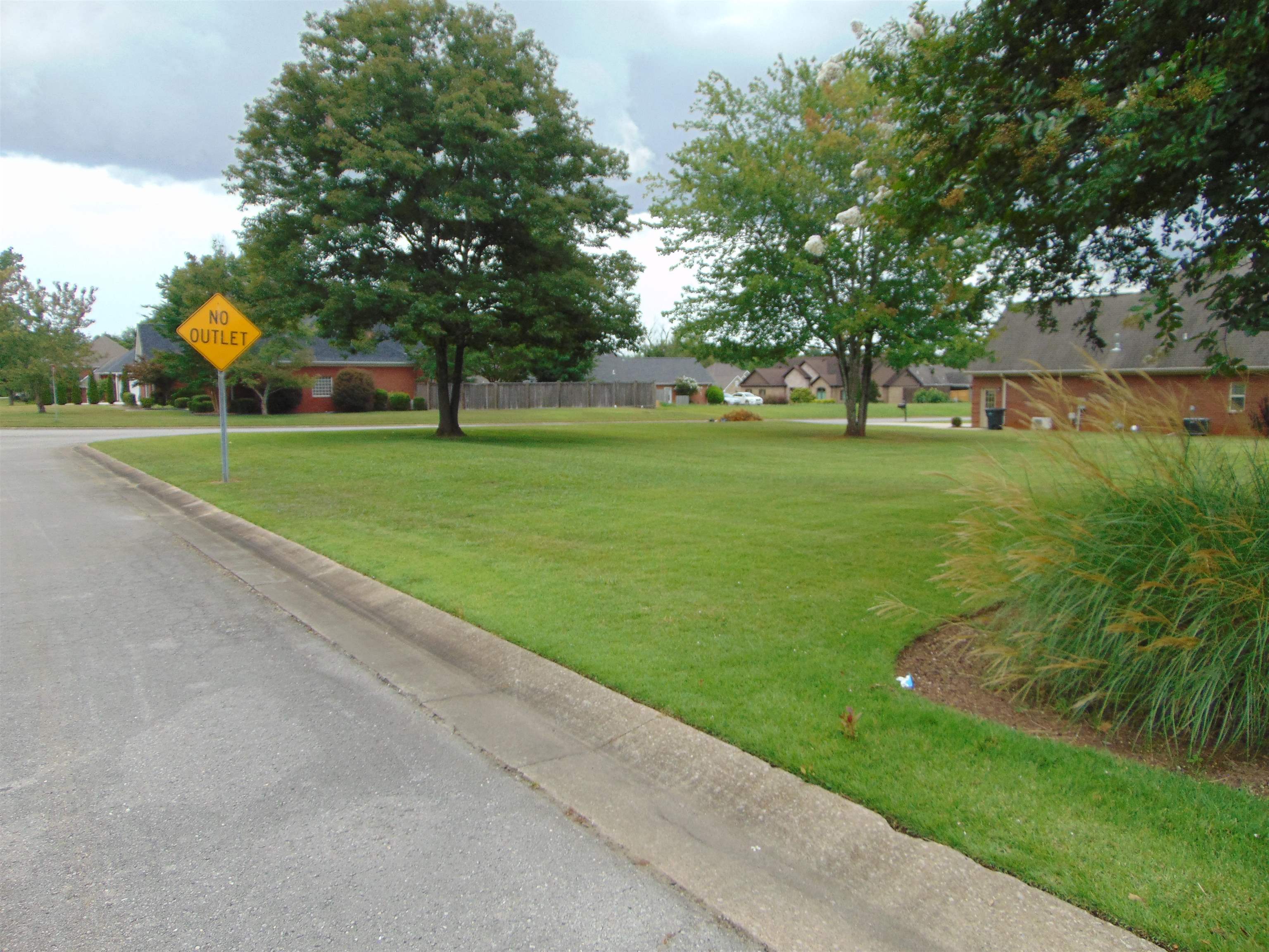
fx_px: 916
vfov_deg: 54.9
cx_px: 634
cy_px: 476
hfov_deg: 69.4
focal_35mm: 25
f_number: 3
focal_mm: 4.5
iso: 80
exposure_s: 1/500
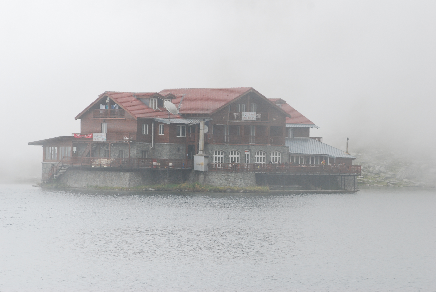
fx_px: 1910
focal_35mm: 158
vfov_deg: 8.7
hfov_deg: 13.0
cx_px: 218
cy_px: 146
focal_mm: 105
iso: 400
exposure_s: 1/160
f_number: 7.1
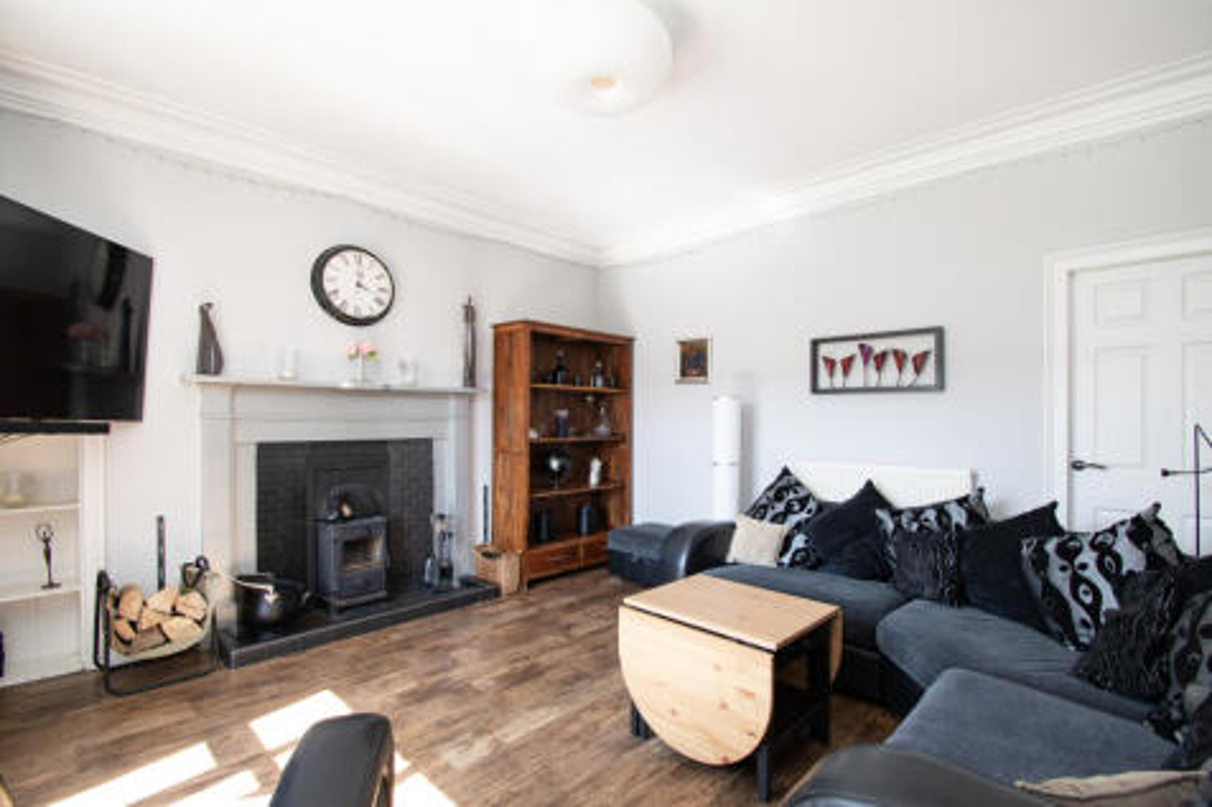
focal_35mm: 15
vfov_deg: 77.3
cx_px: 606
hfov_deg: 100.4
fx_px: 505
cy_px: 404
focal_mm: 10
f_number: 8
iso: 320
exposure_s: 1/8
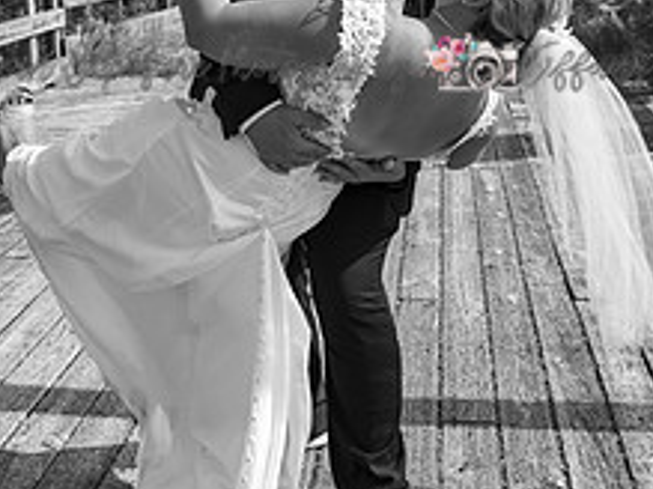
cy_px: 179
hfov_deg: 25.3
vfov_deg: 19.1
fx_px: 1452
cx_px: 306
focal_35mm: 77
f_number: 7.1
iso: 100
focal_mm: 39
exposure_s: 1/400
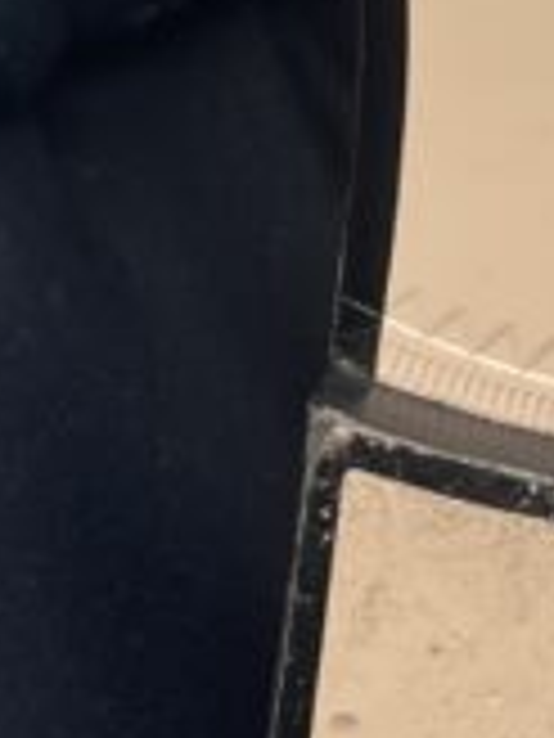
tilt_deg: -37.1
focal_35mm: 162
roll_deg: +3.1
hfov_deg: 9.0
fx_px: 3457
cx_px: 721
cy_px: -320
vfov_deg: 11.7
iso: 32
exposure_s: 1/104
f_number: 1.5
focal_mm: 5.7
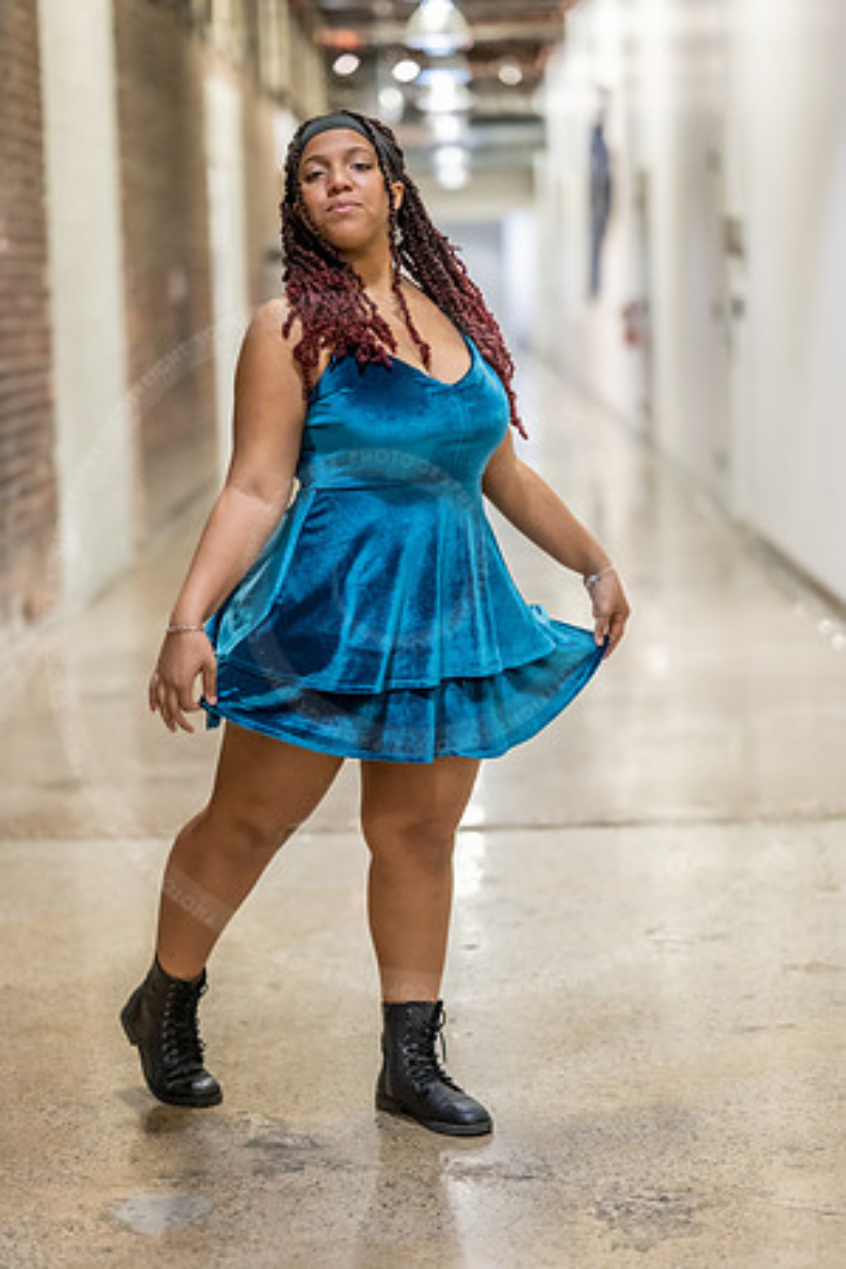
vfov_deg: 23.9
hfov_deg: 16.1
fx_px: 2996
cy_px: 634
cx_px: 423
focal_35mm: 85
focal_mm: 85
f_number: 1.8
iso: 3200
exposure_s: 1/200
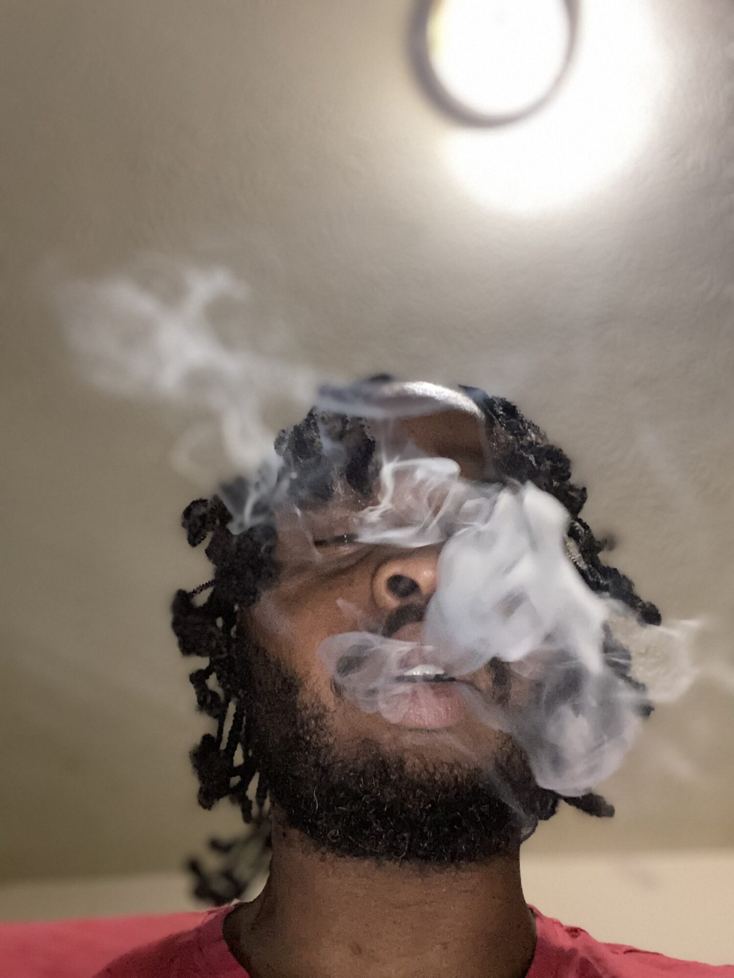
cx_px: 367
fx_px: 848
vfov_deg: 60.0
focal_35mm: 30
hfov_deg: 46.8
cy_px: 489
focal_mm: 2.71
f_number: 2.2
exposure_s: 1/30
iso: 640
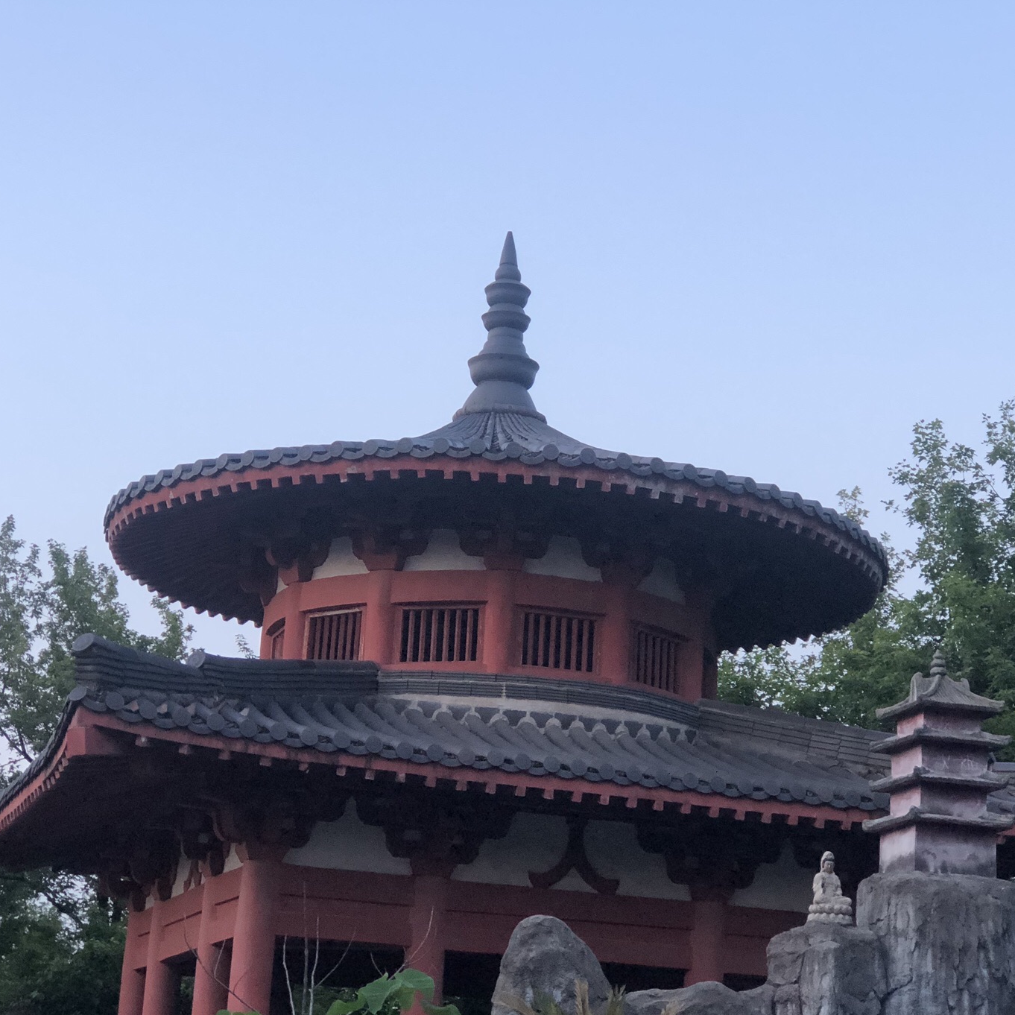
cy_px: 548
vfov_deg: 23.4
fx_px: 2455
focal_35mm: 74
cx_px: 531
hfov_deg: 23.4
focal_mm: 6.6
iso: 80
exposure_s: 1/30
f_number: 2.8
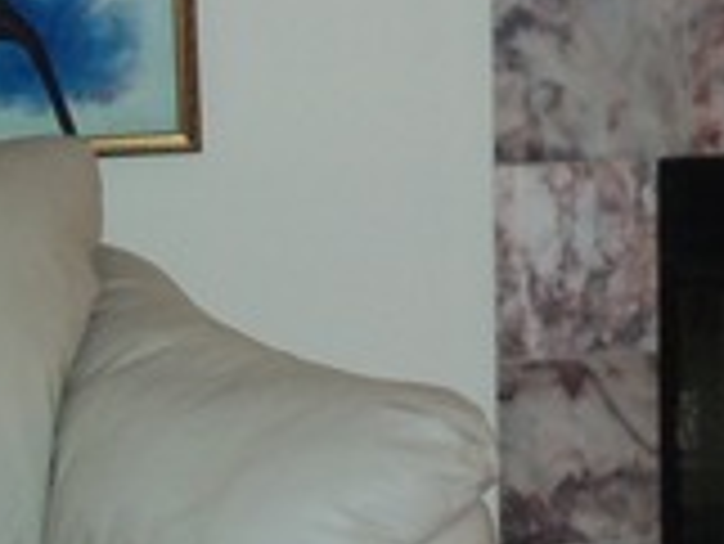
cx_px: 908
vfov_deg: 12.7
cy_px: -54
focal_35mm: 115
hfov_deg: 16.3
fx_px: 2407
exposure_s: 1/30
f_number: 3.4
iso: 100
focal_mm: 5.2
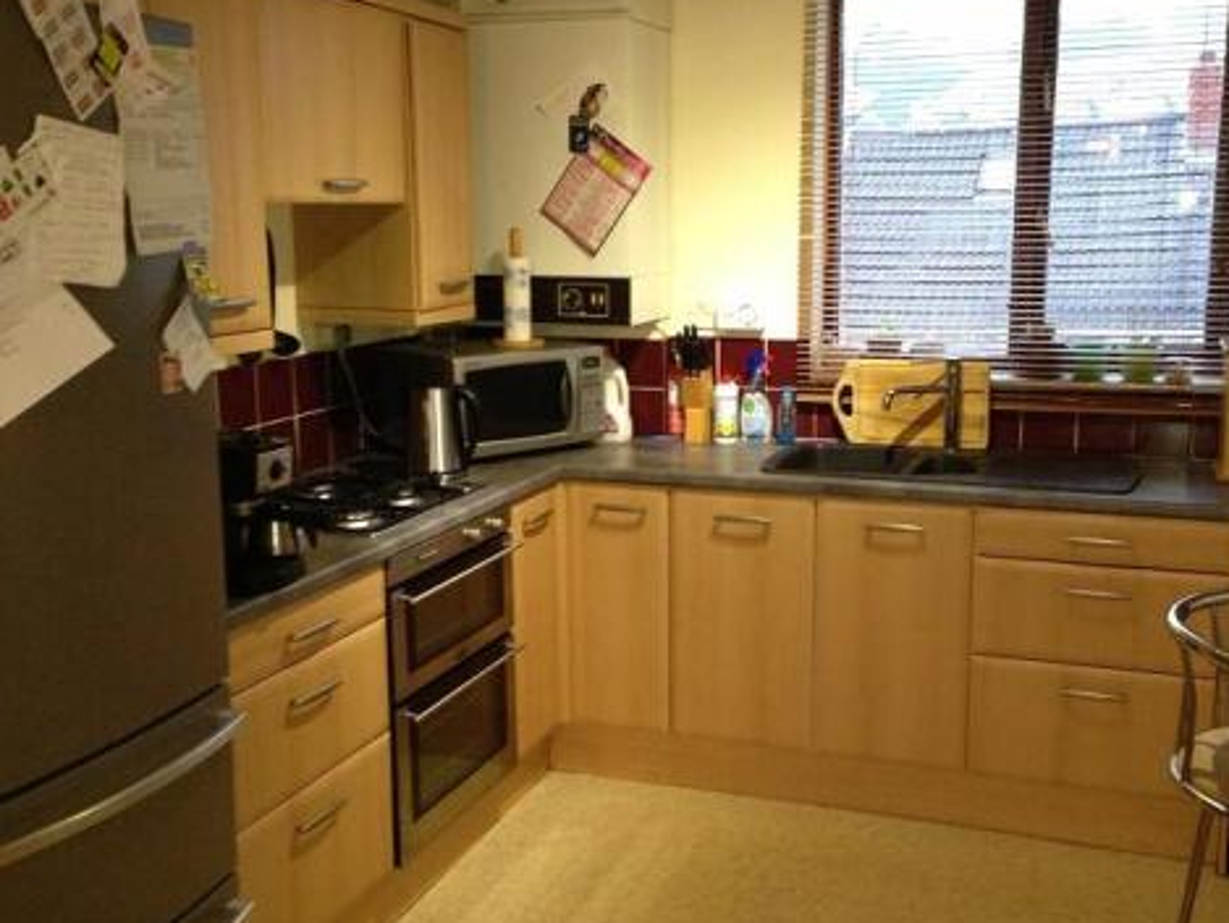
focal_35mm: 41
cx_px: 680
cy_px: 460
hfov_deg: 45.7
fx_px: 1456
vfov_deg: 35.2
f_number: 2.4
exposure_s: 1/20
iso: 320
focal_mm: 4.13
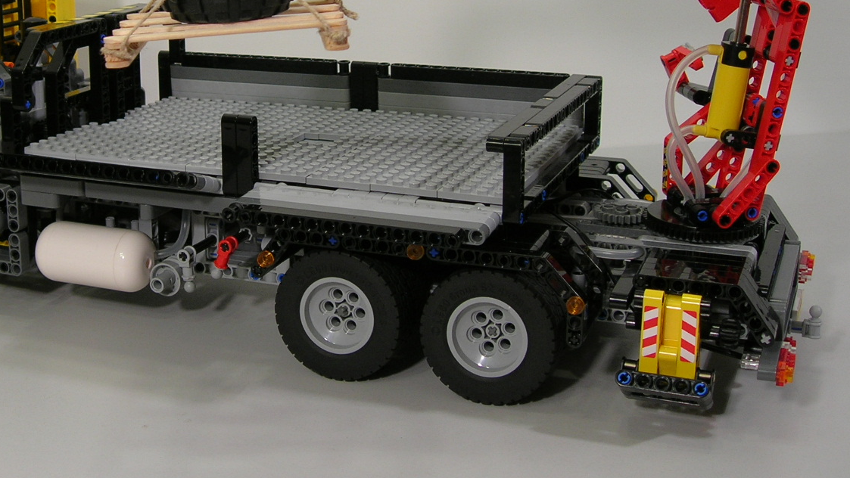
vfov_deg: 20.2
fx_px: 1330
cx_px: 299
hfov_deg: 35.2
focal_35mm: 59
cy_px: 98
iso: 64
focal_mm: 7.8
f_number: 2.8
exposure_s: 1/20.8
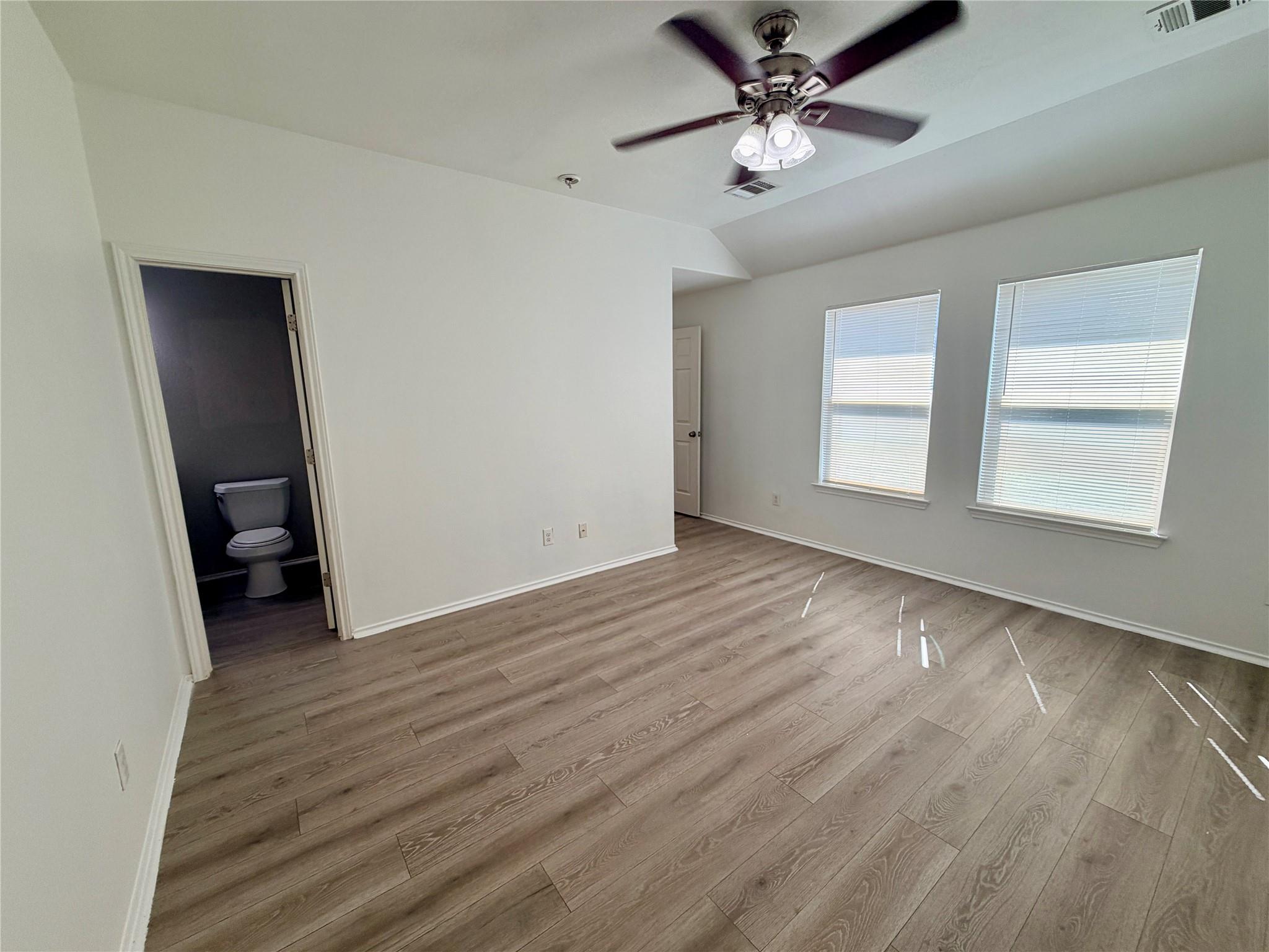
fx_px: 513
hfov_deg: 102.1
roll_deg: +1.4
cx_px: 634
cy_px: 476
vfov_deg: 85.7
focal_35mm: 14
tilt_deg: -10.0
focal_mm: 2.22
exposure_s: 1/120
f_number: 2.2
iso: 64
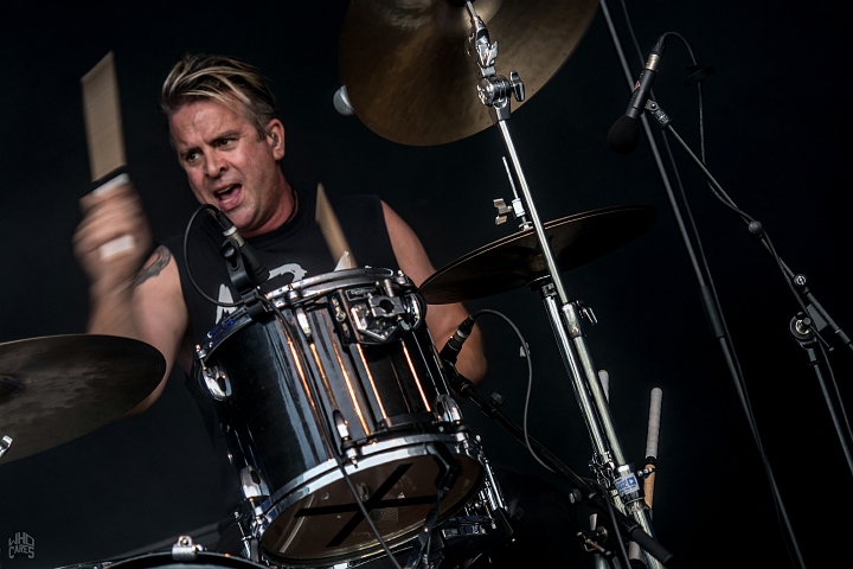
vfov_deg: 7.6
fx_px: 4265
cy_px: 284
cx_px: 426
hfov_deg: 11.4
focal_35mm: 180
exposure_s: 1/100
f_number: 2.8
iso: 100
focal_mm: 120
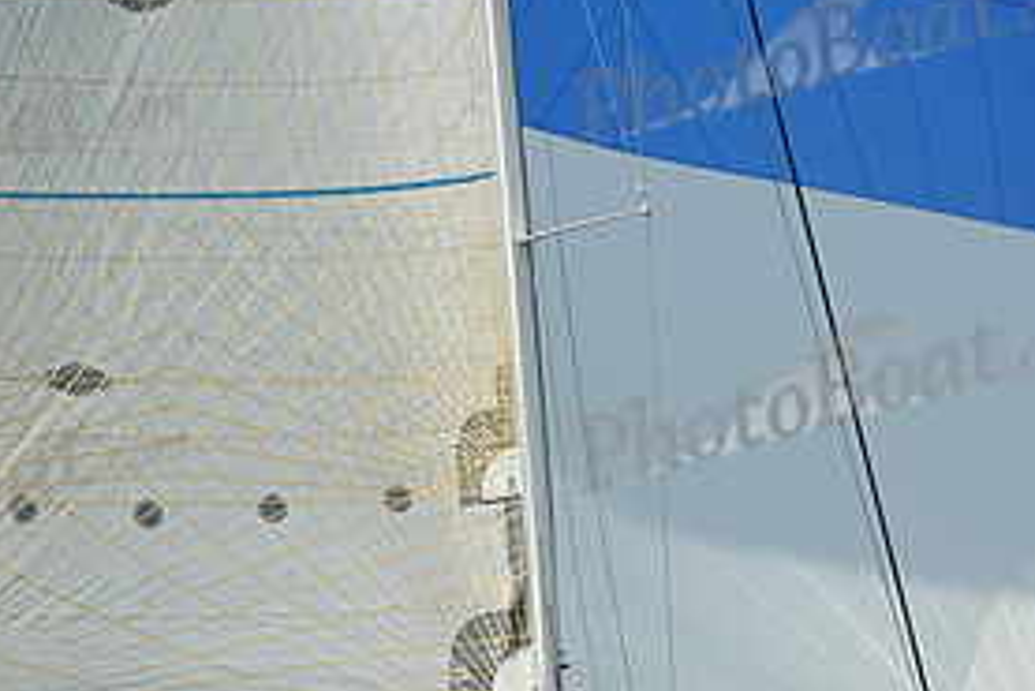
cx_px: 385
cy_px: 641
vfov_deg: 7.7
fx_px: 5120
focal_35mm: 178
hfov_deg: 11.5
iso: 320
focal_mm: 85
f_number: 8
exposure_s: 1/1250
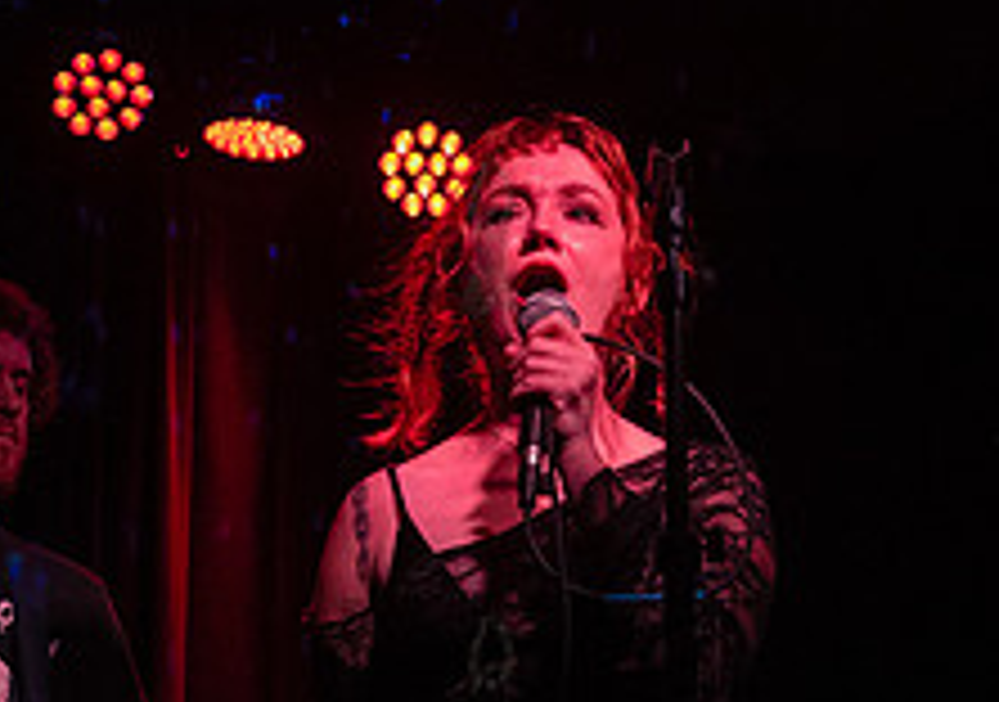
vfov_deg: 19.3
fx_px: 2003
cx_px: 334
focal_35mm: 71
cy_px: 702
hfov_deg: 27.8
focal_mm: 24
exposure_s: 1/400
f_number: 3.5
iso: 8000
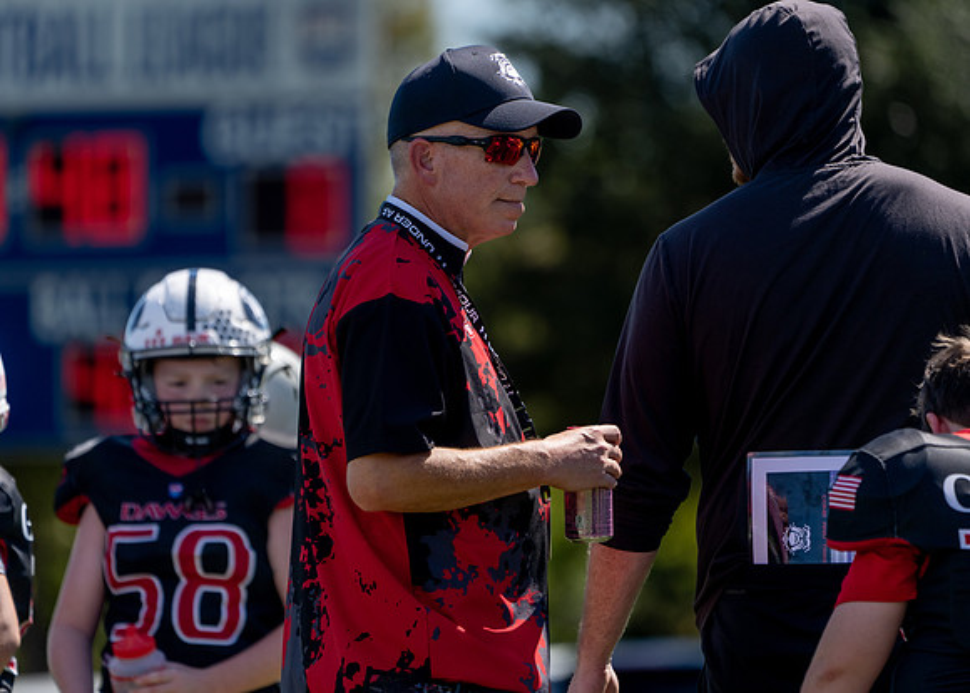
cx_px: 497
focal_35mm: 469
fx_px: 12919
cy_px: 323
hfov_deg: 4.3
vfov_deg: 3.1
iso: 320
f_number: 5.6
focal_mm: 400
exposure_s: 1/1250
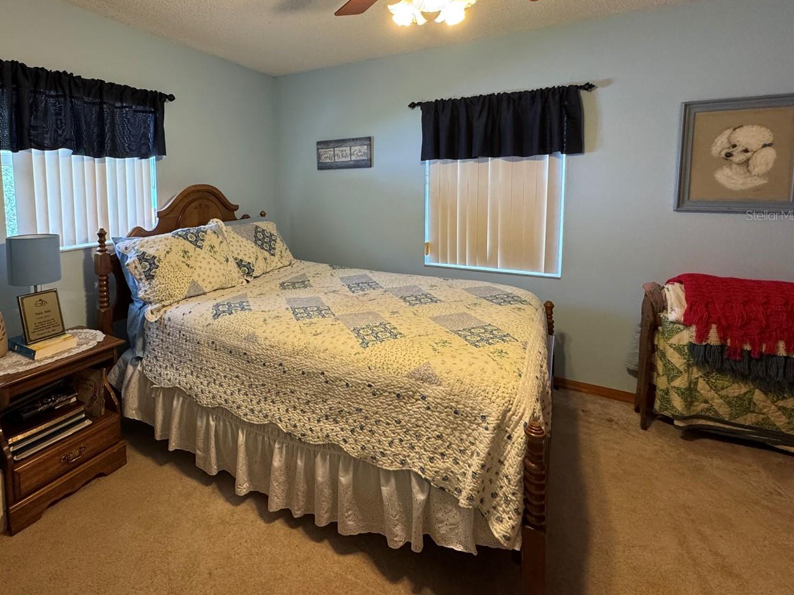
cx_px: 296
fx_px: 413
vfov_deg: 70.2
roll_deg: +1.0
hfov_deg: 86.0
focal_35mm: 18
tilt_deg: -5.1
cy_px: 215
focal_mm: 2.22
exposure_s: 1/120
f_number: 2.2
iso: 320
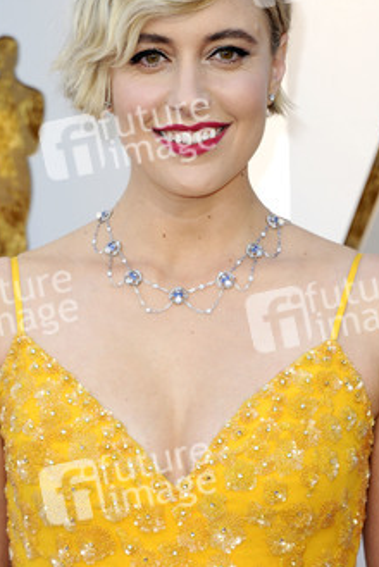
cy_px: 226
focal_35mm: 304
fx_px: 4790
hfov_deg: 4.5
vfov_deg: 6.8
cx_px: 178
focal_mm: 250
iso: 1000
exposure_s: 1/250
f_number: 8
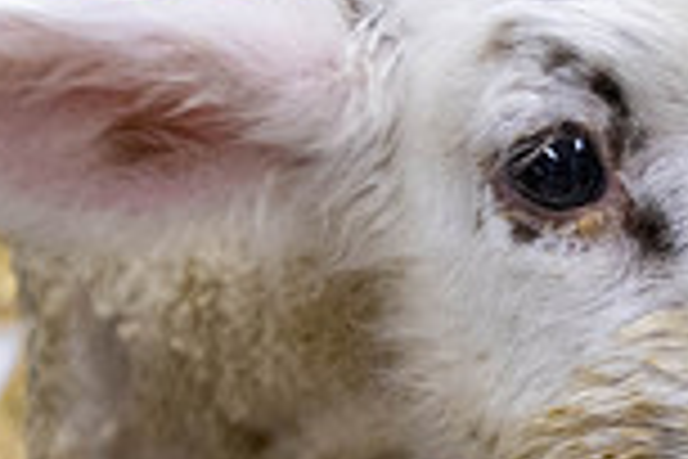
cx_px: 635
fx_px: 2522
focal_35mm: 132
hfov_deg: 15.3
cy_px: 369
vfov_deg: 10.4
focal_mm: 30
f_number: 4
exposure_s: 1/200
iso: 3200
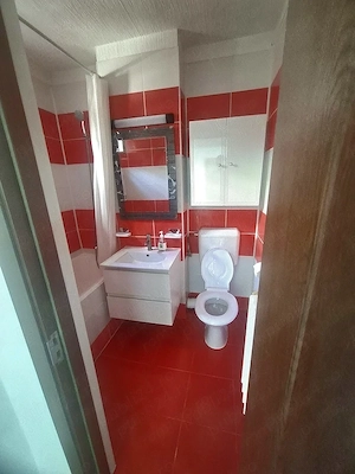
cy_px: 237
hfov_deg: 89.9
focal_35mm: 13
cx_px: 178
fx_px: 178
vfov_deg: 106.2
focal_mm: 1.74
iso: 400
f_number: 2.2
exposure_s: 1/20
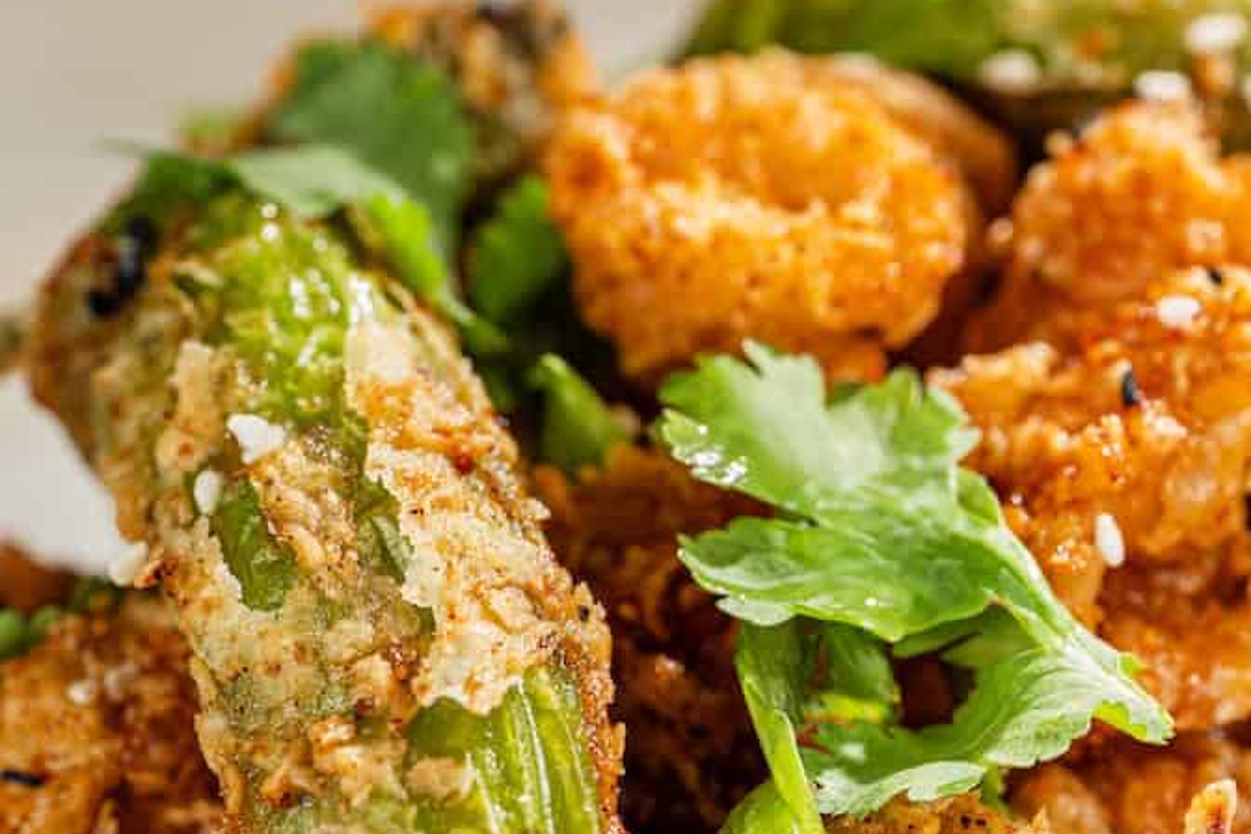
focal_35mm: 300
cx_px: 804
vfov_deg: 4.6
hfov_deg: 6.9
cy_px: 545
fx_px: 10424
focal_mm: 105
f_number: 4.5
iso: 32
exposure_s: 1/200
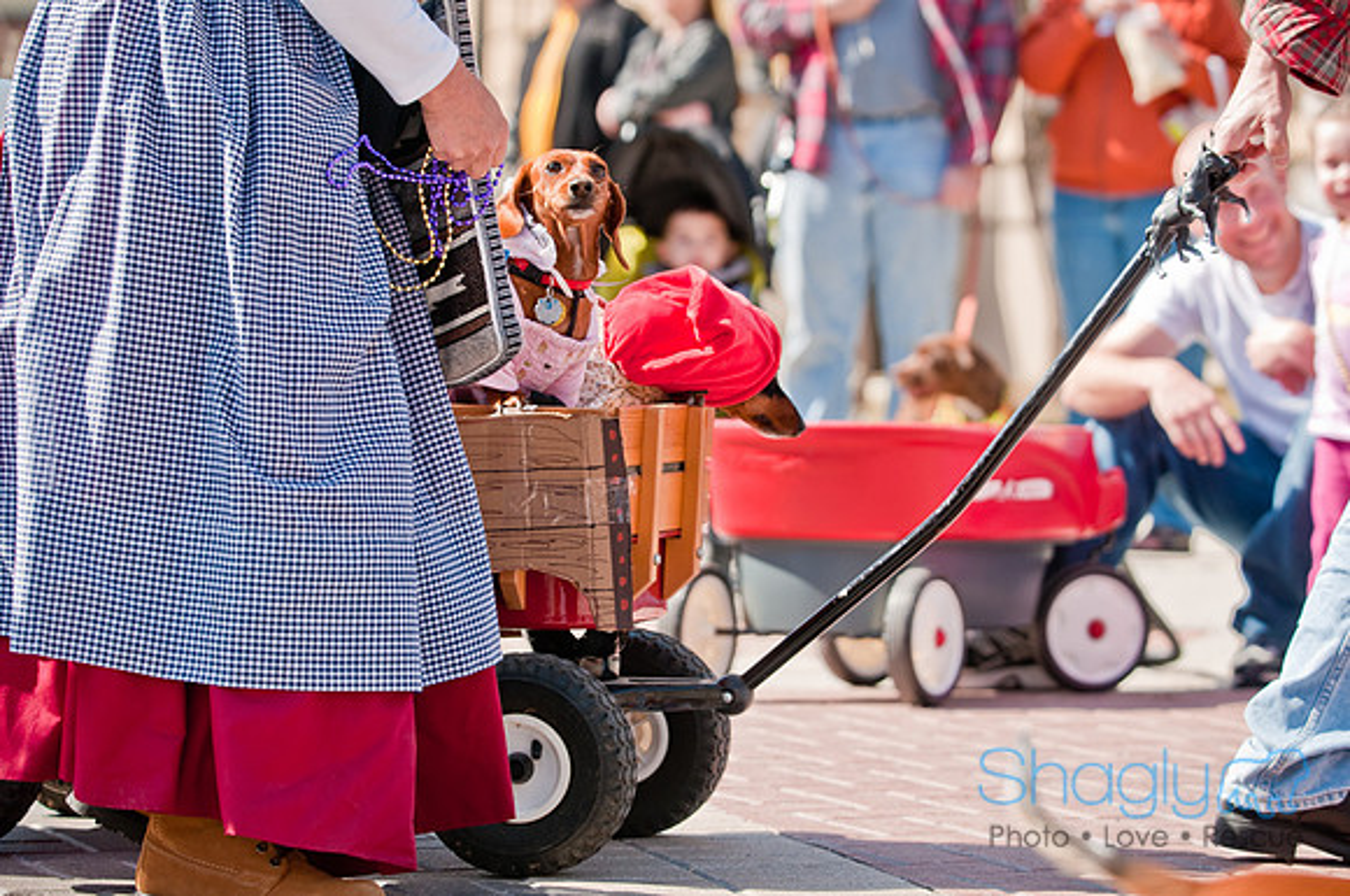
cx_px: 675
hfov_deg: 14.9
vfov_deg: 9.9
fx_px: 5168
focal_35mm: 138
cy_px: 448
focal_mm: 92
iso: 200
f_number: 4
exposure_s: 1/800
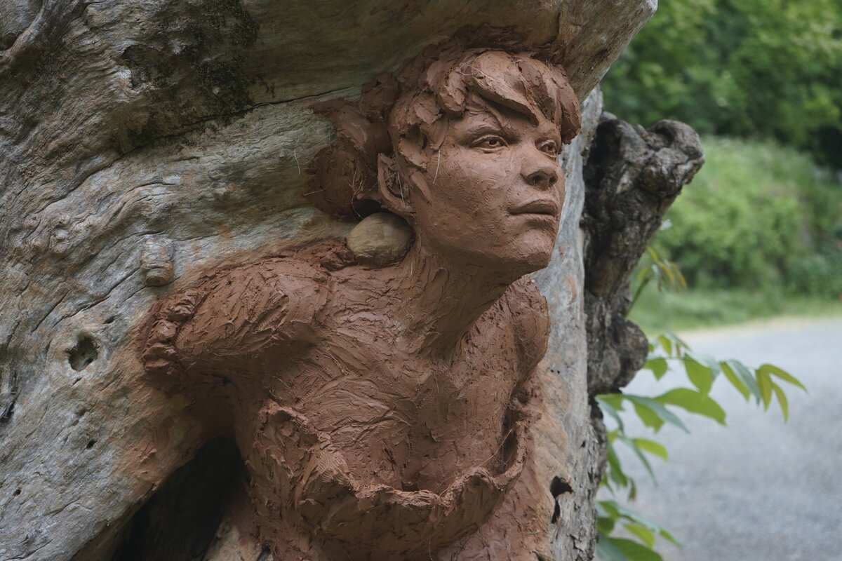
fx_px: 1590
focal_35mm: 68
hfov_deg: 29.7
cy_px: 280
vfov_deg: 20.0
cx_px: 421
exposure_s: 1/160
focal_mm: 68
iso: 640
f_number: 5.6
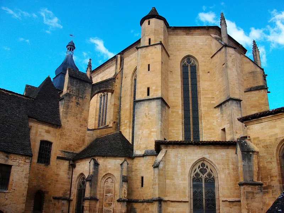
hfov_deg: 56.8
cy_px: 106
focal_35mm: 32
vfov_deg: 44.2
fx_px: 263
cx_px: 142
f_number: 5.5
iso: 80
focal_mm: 5.7
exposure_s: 1/160
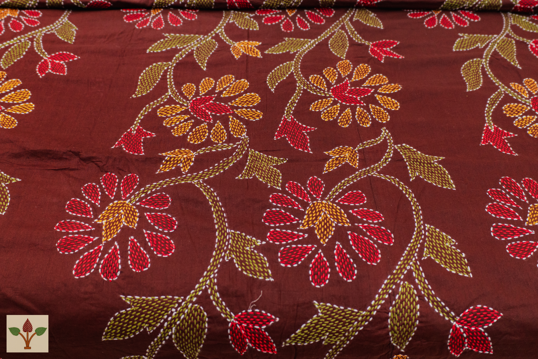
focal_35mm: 30
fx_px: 448
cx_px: 269
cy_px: 180
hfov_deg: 61.9
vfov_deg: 43.6
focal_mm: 20
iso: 800
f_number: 3.2
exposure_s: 1/200
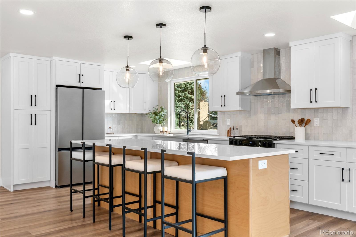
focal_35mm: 31
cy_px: 118
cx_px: 178
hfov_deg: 60.3
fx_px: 306
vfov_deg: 42.3
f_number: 10
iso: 400
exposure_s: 1/50
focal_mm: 31
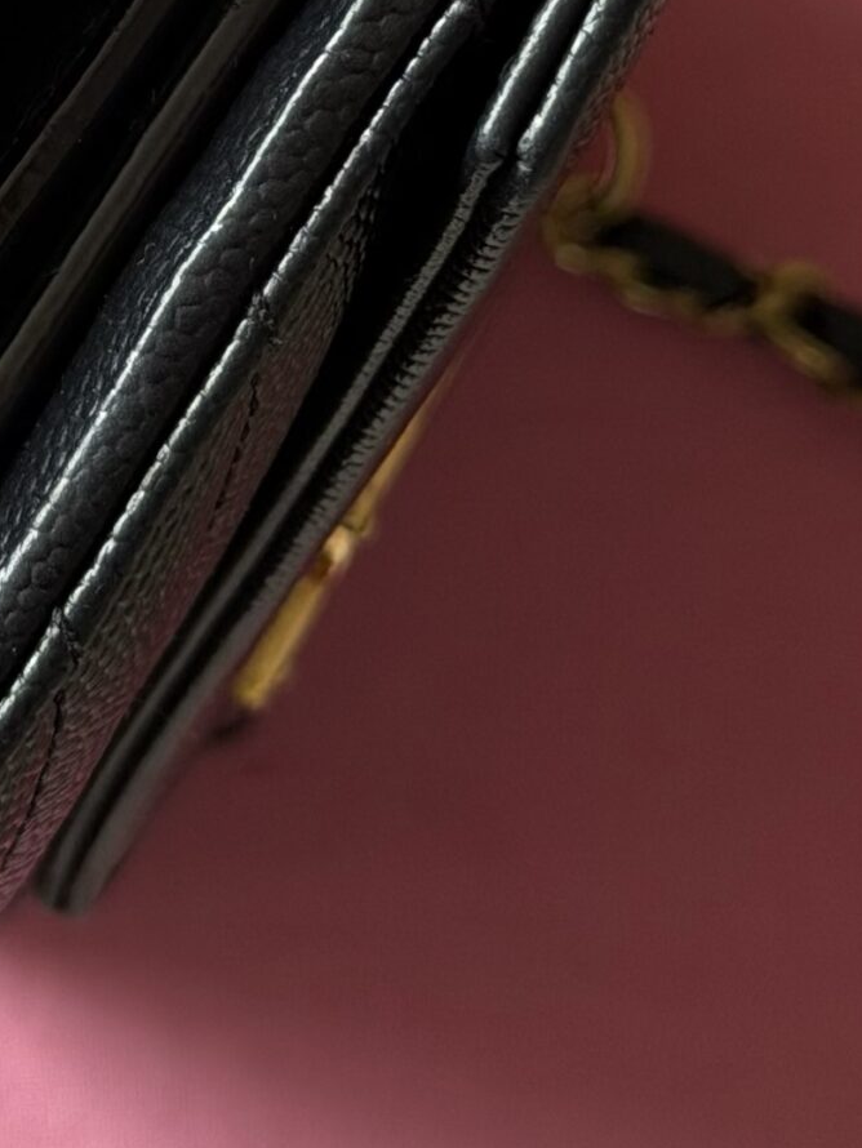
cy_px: 119
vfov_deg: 14.2
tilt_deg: -78.2
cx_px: 83
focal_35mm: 138
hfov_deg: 10.7
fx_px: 4580
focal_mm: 6.76
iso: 100
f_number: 1.78
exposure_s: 1/95
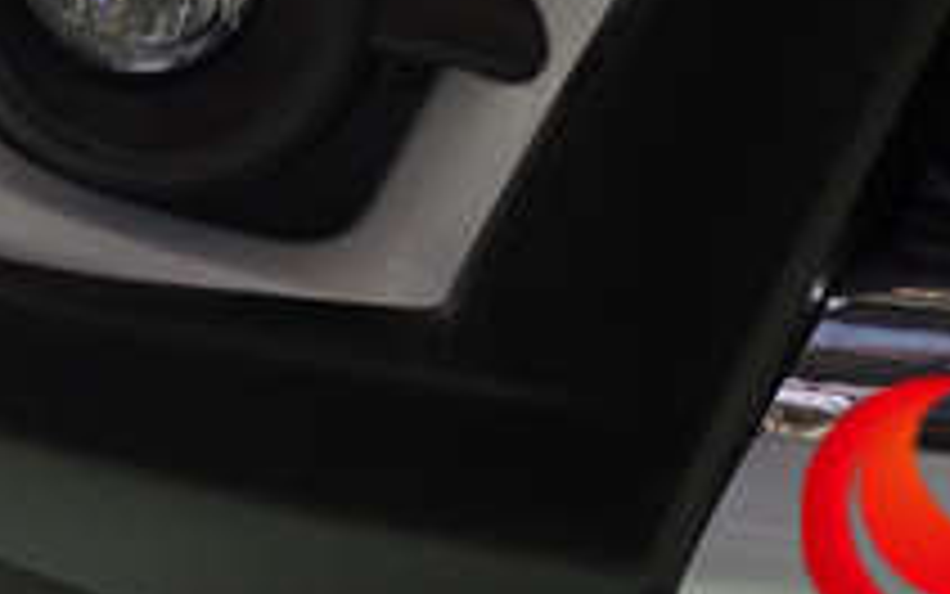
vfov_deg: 4.2
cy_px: -457
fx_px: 8106
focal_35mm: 313
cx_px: 567
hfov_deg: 6.7
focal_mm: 30.14
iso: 200
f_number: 4.5
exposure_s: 1/100
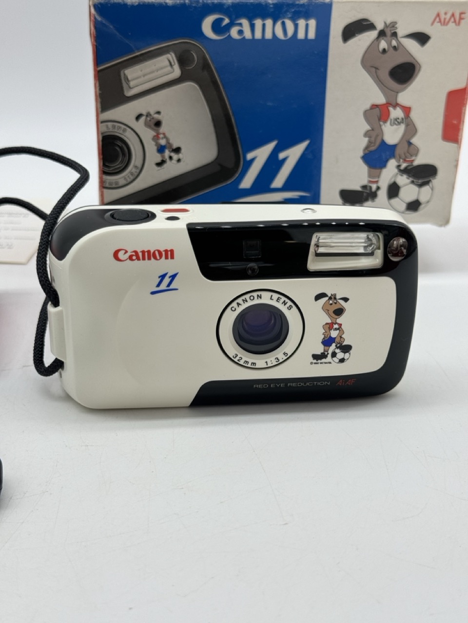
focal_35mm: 48
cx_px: 234
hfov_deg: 30.3
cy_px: 312
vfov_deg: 39.7
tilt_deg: -23.6
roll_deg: -0.2
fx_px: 865
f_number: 1.78
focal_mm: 6.76
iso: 64
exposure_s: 1/499
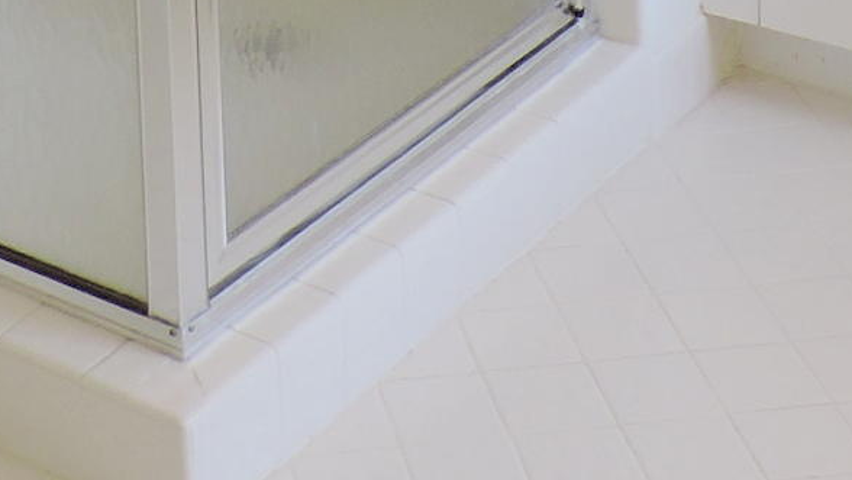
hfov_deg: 20.8
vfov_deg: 10.3
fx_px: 2282
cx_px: 106
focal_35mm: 101
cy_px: -708
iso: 100
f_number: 3
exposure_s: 1/40
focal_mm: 4.3
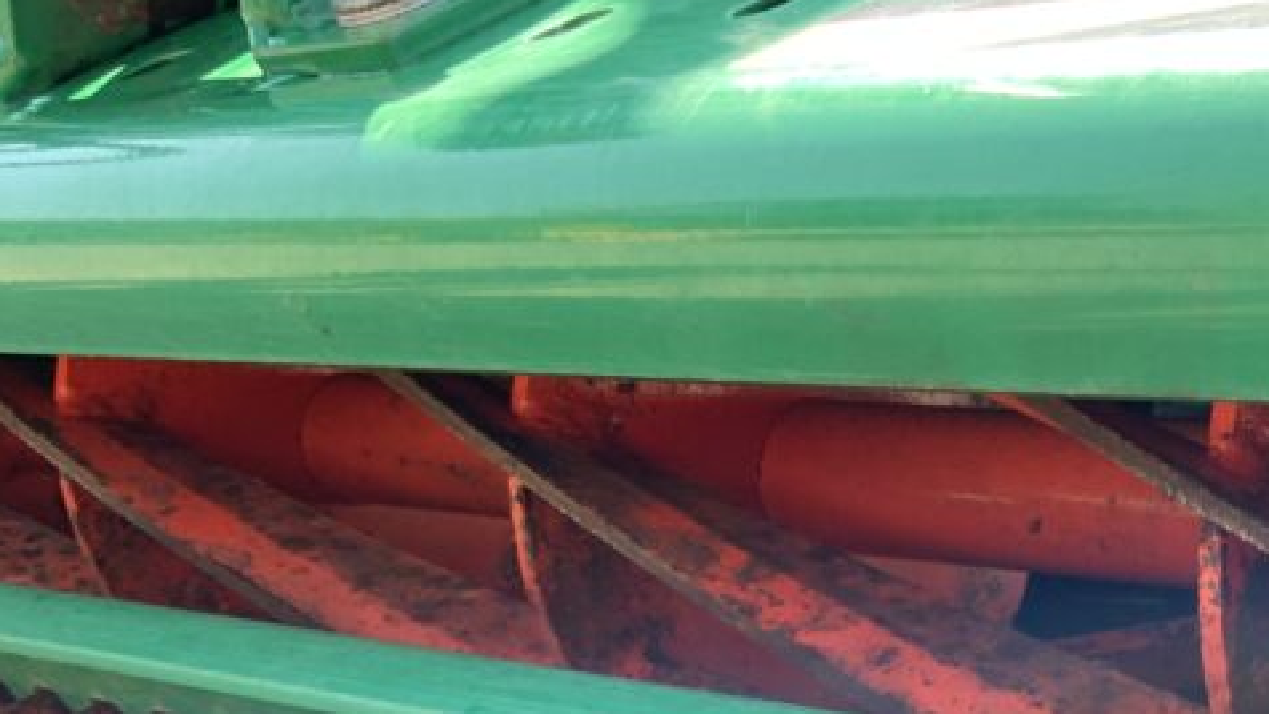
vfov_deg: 16.7
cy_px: 930
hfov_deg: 29.5
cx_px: 1189
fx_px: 2289
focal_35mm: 68
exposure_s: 1/122
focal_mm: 3
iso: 20
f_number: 1.8
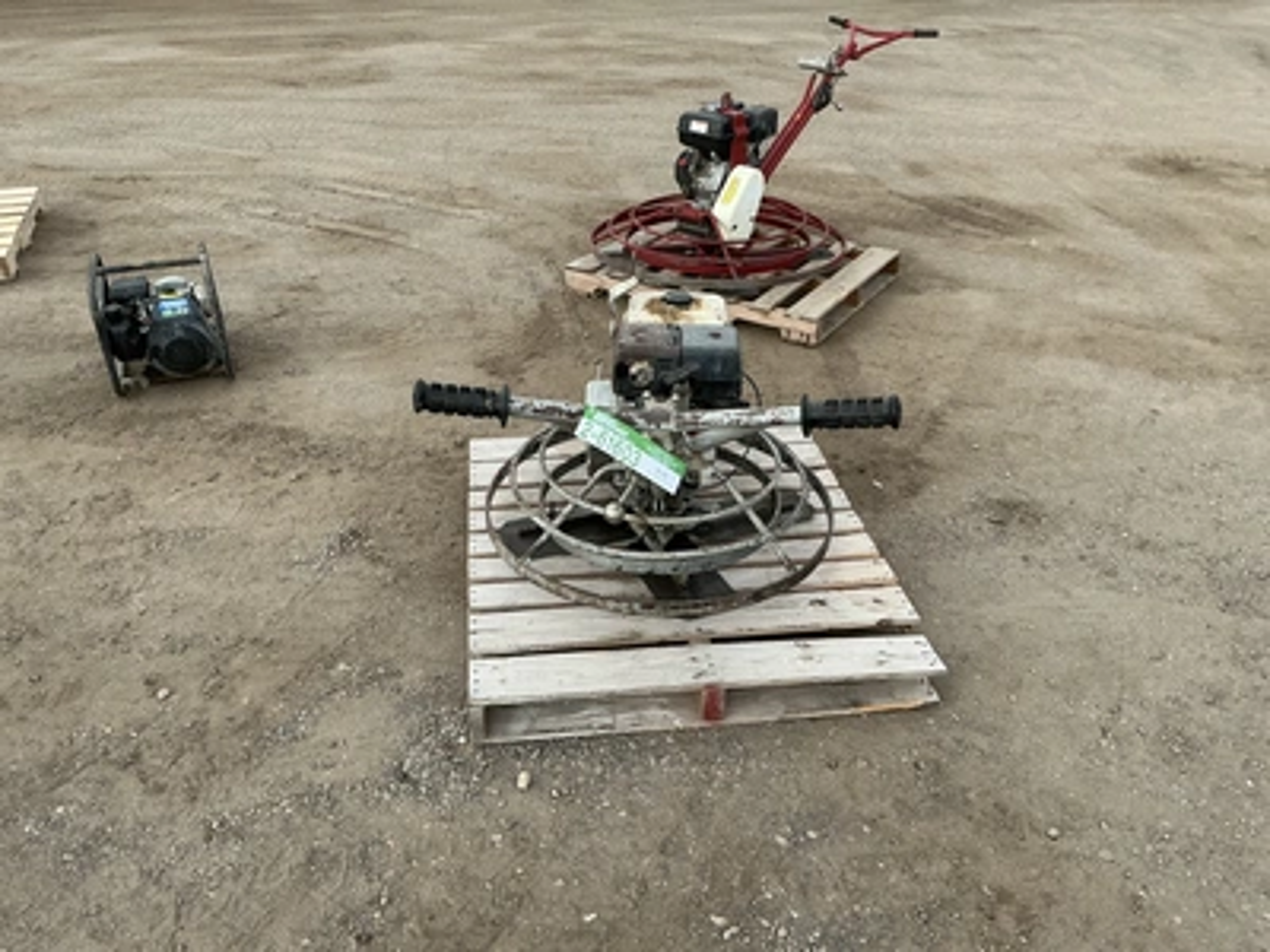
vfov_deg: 49.7
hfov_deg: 63.4
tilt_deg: -30.8
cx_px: 635
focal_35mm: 28
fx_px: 1027
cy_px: 476
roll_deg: -0.9
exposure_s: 1/551
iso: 25
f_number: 1.8
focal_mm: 3
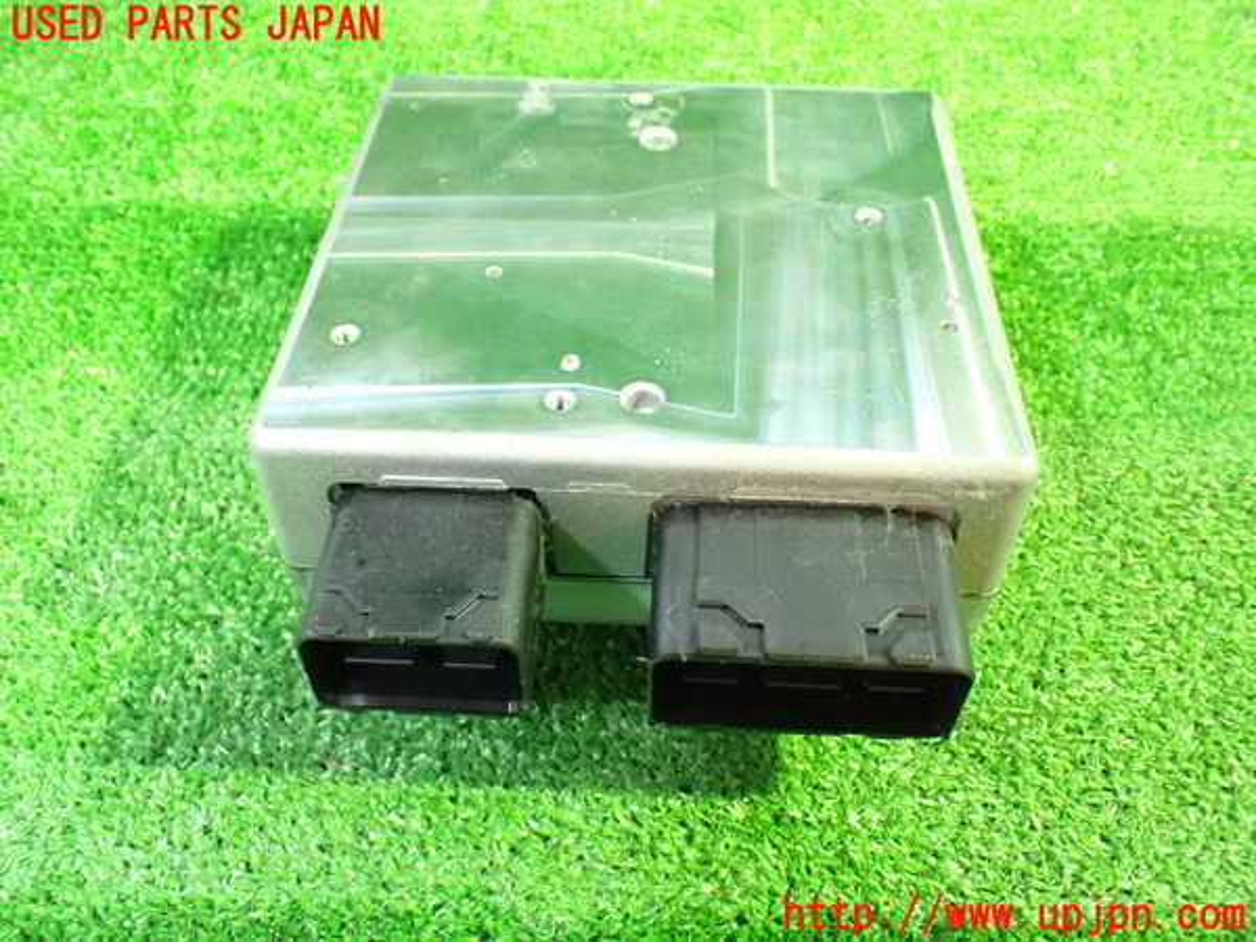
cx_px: 628
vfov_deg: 46.8
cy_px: 471
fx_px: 1089
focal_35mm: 30
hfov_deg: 60.0
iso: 1600
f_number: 2.3
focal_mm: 5.4
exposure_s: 1/30
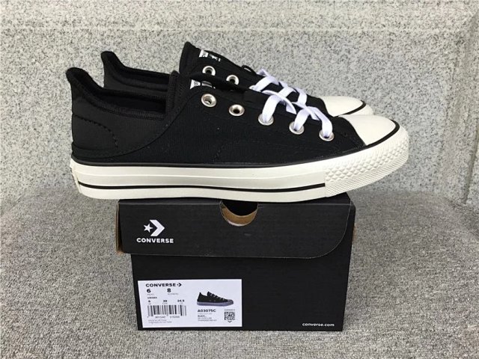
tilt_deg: -21.3
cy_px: 180
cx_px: 240
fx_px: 429
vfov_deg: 45.4
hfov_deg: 58.4
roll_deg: +0.1
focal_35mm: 31
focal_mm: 3.3
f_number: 2.4
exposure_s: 1/50
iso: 32
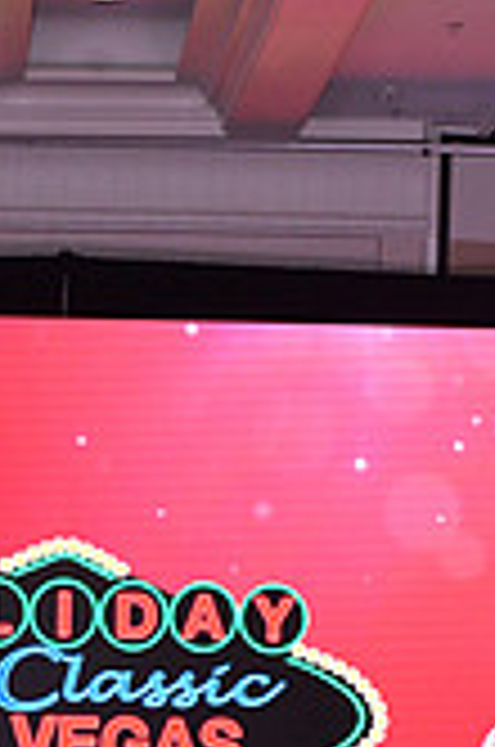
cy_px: 1048
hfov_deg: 5.6
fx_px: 5053
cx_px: -146
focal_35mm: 244
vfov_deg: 8.3
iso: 2000
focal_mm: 70
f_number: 6.3
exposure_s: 1/250
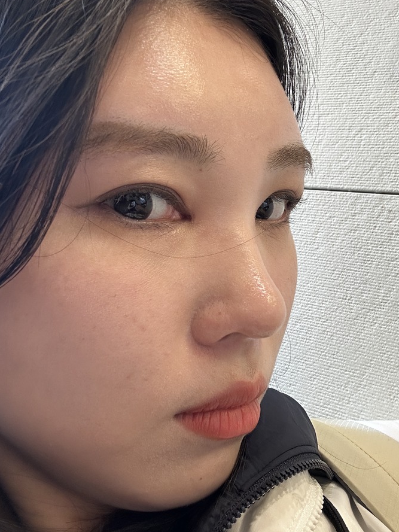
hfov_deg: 39.7
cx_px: 210
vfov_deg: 51.3
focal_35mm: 36
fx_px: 553
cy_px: 272
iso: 125
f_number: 1.9
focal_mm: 2.69
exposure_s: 1/60
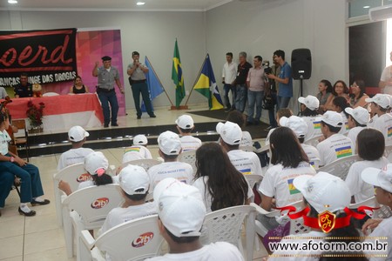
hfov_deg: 53.1
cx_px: 196
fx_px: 392
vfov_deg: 36.9
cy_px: 130
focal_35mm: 36
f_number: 3.8
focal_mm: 24
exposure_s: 1/125
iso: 1600
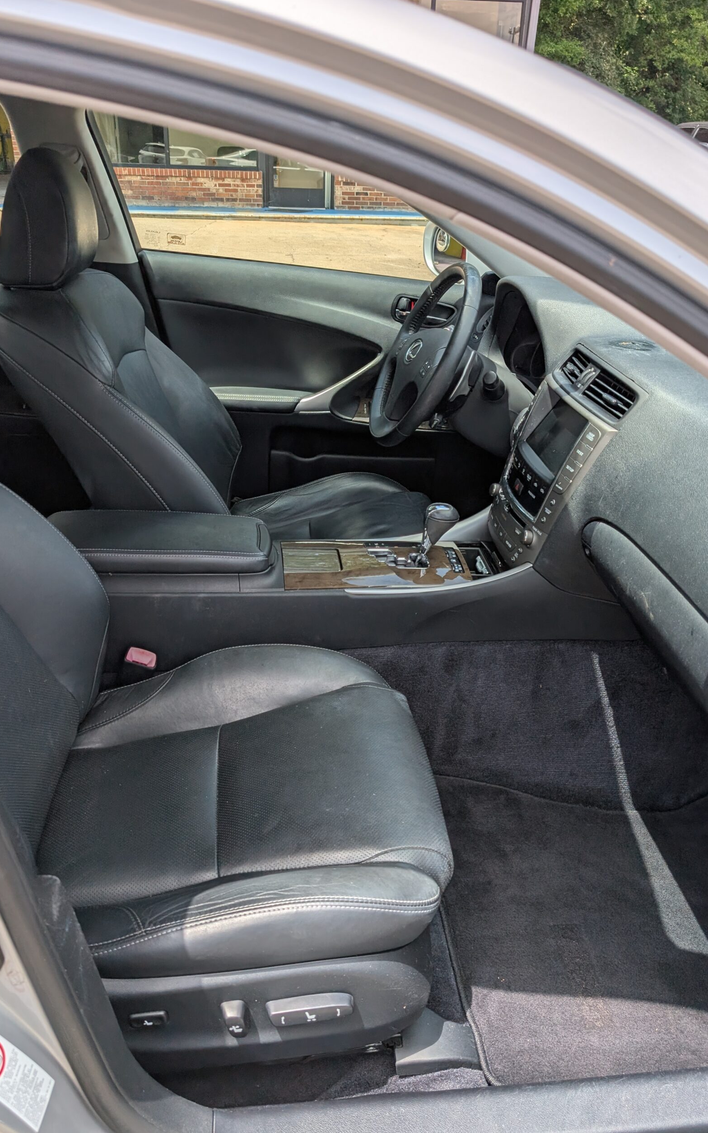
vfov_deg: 70.4
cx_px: 371
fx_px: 803
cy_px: 569
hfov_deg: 47.6
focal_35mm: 26
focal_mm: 6.9
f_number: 1.68
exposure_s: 1/613
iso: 17
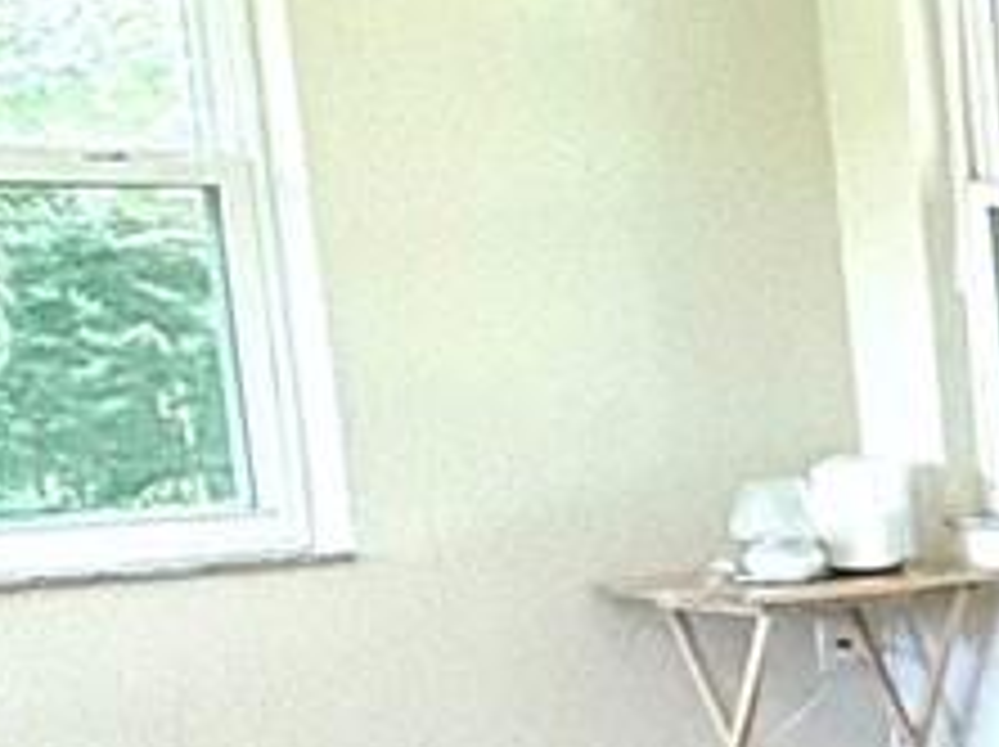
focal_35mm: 101
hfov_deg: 10.6
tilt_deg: -9.5
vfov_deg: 14.4
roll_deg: -2.2
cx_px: 3213
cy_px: 742
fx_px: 2912
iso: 200
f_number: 2.2
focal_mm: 2.22
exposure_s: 1/120
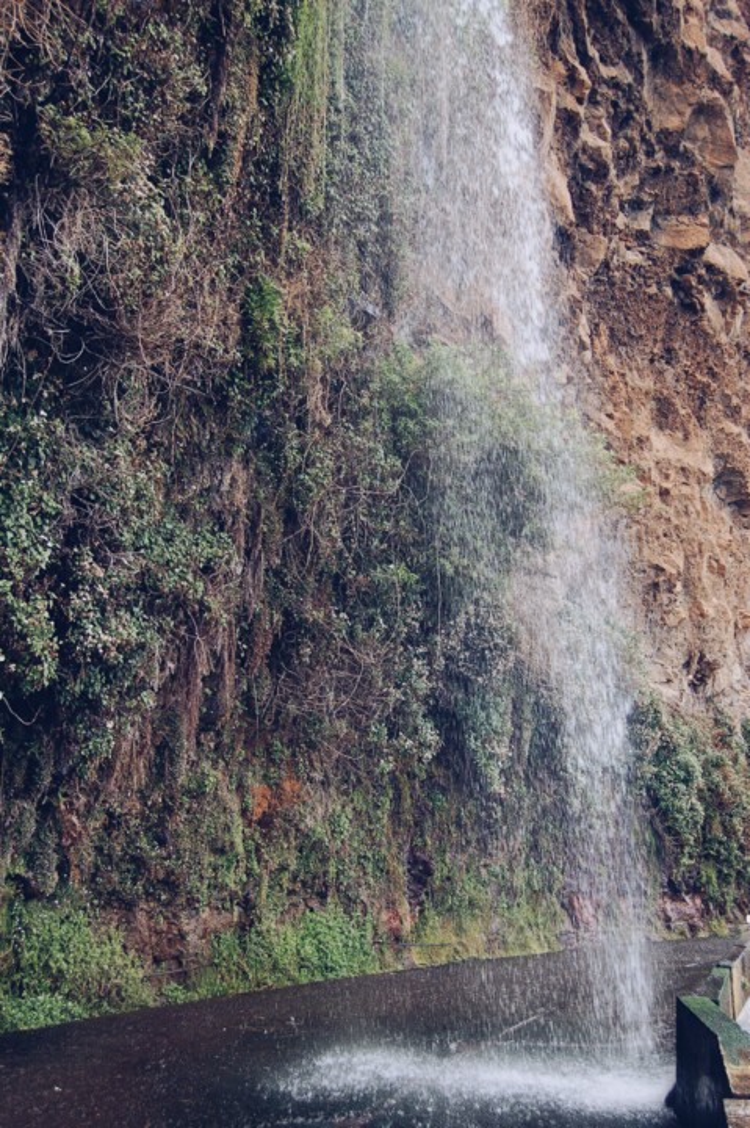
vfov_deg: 24.6
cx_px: 375
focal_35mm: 82
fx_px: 2582
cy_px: 564
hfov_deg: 16.5
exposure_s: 1/200
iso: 200
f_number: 7.1
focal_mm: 55
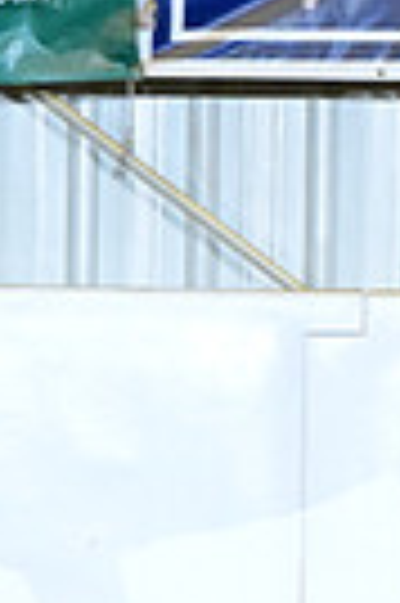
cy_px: 313
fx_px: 10142
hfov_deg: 2.2
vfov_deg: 3.4
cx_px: 1155
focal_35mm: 607
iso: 5000
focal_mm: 140
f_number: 6.3
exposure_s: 1/200
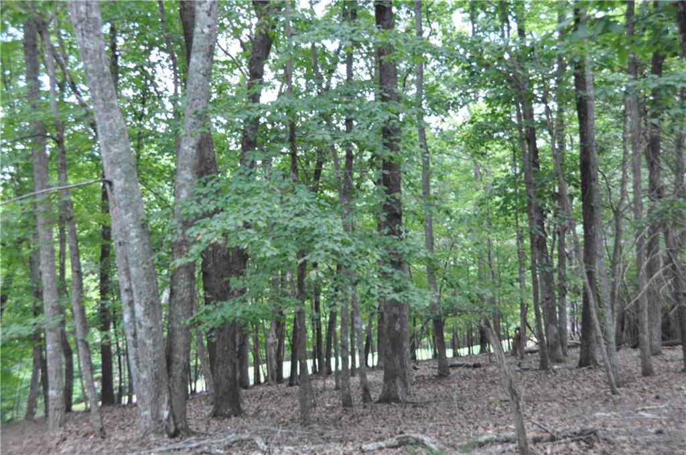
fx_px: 913
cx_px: 343
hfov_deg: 41.2
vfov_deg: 28.0
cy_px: 228
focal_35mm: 48
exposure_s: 1/30
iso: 400
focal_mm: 32
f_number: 5.6
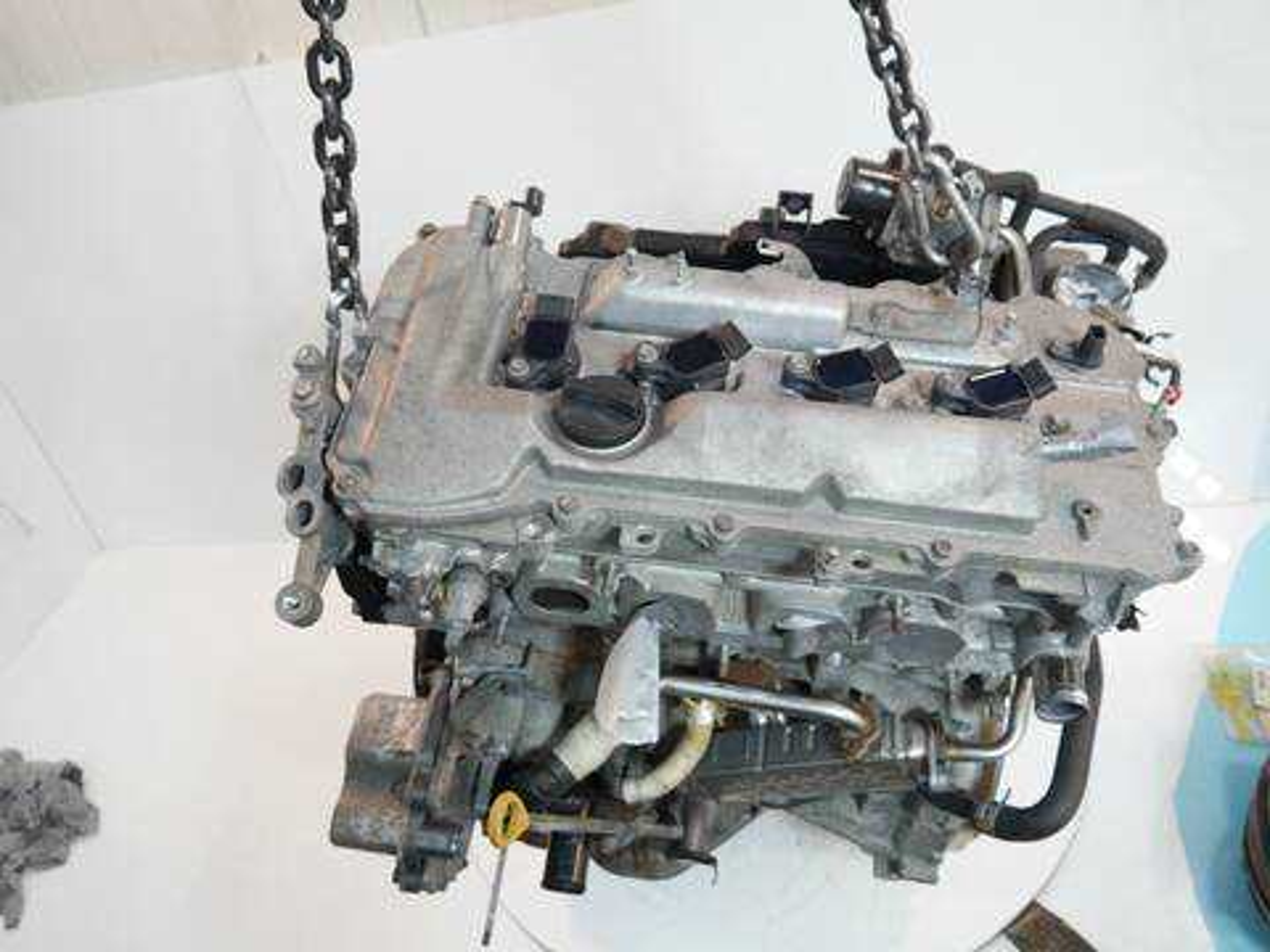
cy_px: 476
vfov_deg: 49.7
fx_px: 1027
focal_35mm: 28
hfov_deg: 63.4
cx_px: 635
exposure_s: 1/60
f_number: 3.5
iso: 400
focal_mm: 14
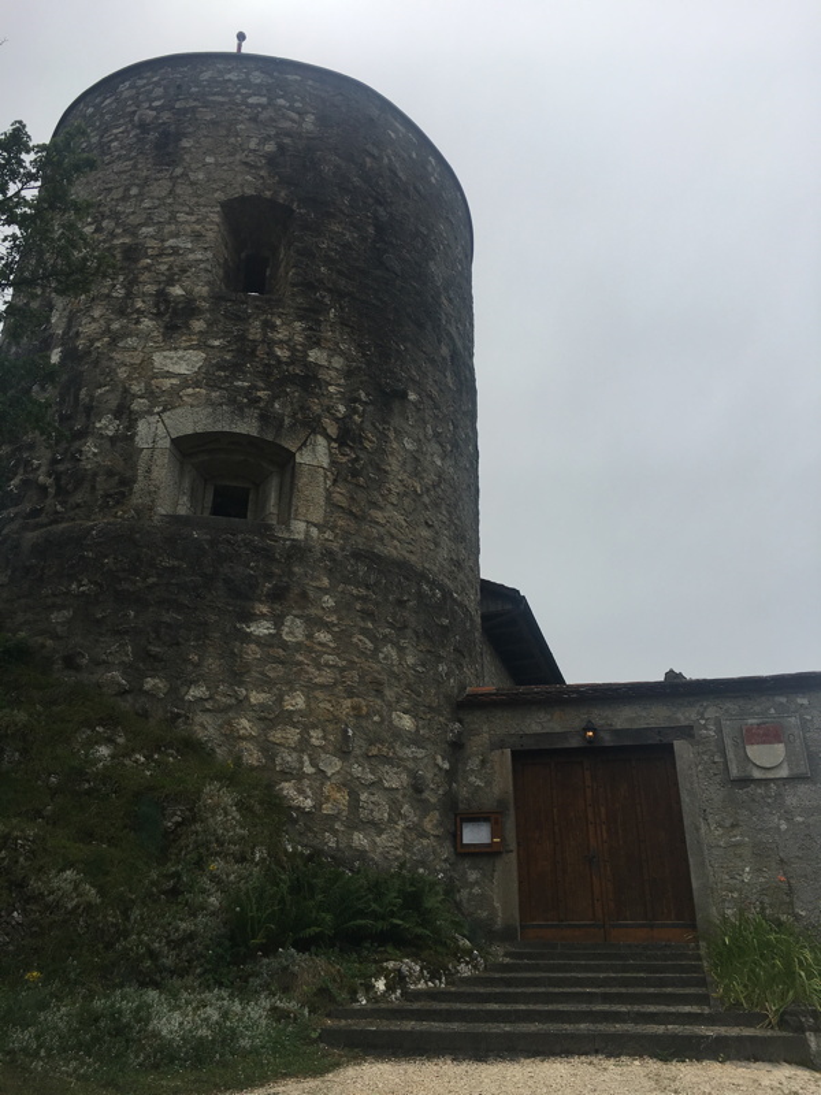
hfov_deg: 48.2
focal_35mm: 29
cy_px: 548
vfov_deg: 61.7
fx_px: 917
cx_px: 410
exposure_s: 1/2959
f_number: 2.2
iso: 25
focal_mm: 4.15
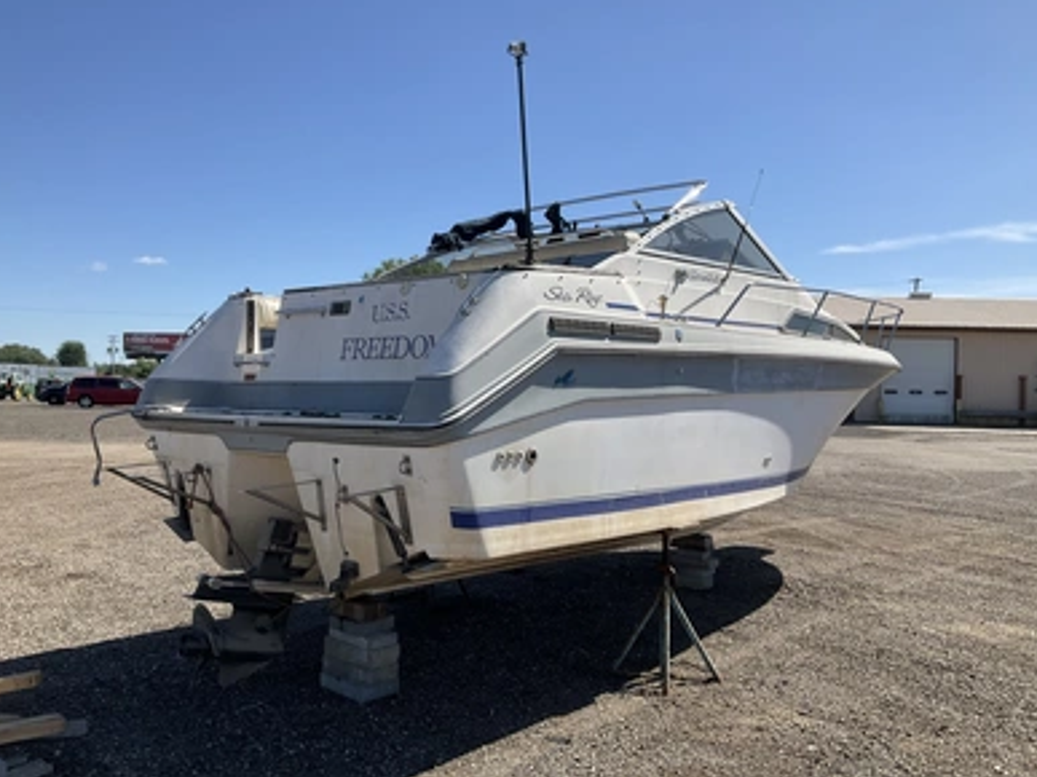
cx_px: 514
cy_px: 388
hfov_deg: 60.0
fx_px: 898
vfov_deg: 46.8
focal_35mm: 30
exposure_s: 1/1984
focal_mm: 3
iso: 25
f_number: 1.8
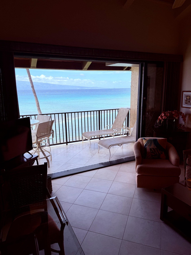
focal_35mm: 24
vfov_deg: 71.6
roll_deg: +0.3
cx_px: 96
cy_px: 128
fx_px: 177
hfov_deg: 56.8
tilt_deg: -12.3
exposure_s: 1/2299
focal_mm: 6.76
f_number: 1.78
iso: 80
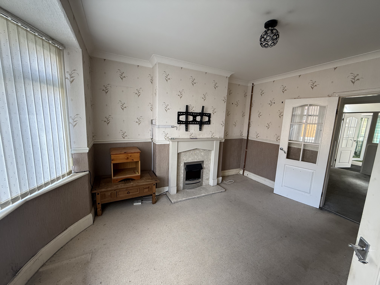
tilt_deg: -7.0
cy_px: 142
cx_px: 190
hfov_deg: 102.1
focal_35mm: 14
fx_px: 154
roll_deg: -1.4
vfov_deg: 85.7
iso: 160
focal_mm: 2.22
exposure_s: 1/99
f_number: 2.2
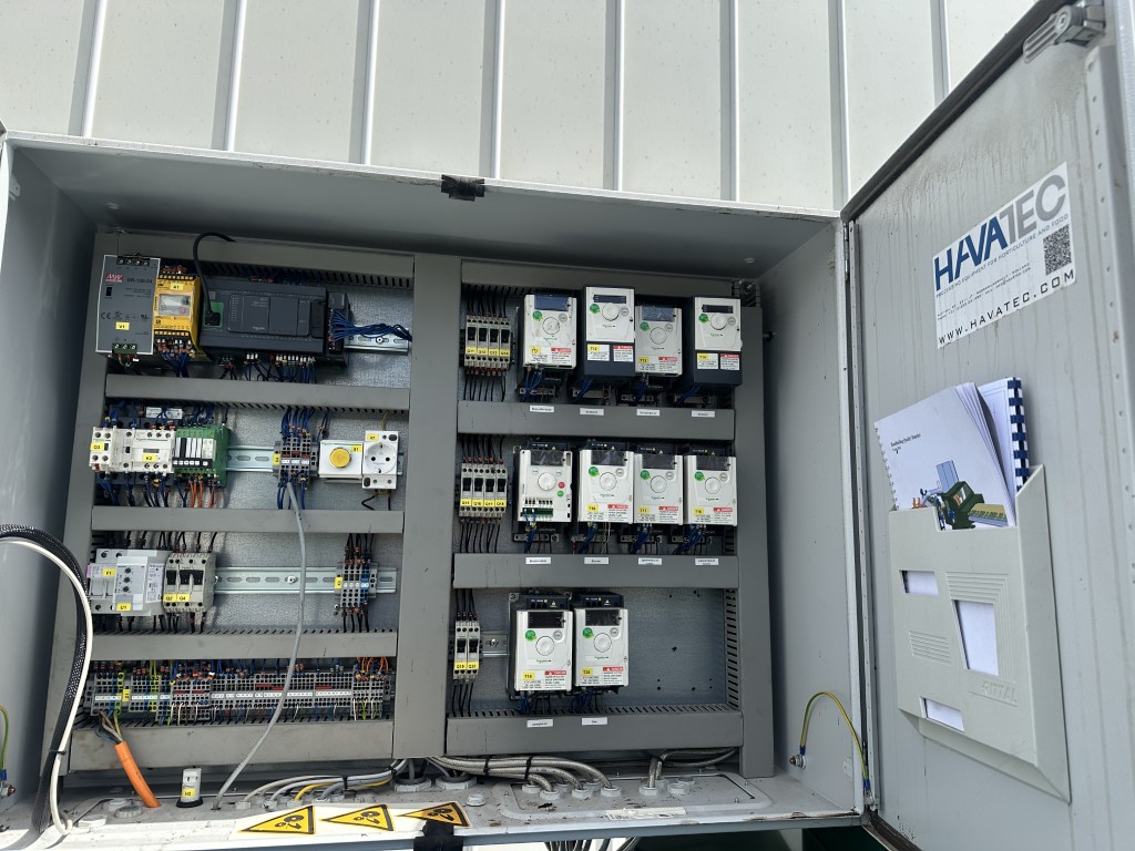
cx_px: 568
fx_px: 787
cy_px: 426
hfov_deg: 71.6
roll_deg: -1.0
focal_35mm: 24
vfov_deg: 56.8
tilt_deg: +8.9
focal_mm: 6.86
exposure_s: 1/2809
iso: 80
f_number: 1.78
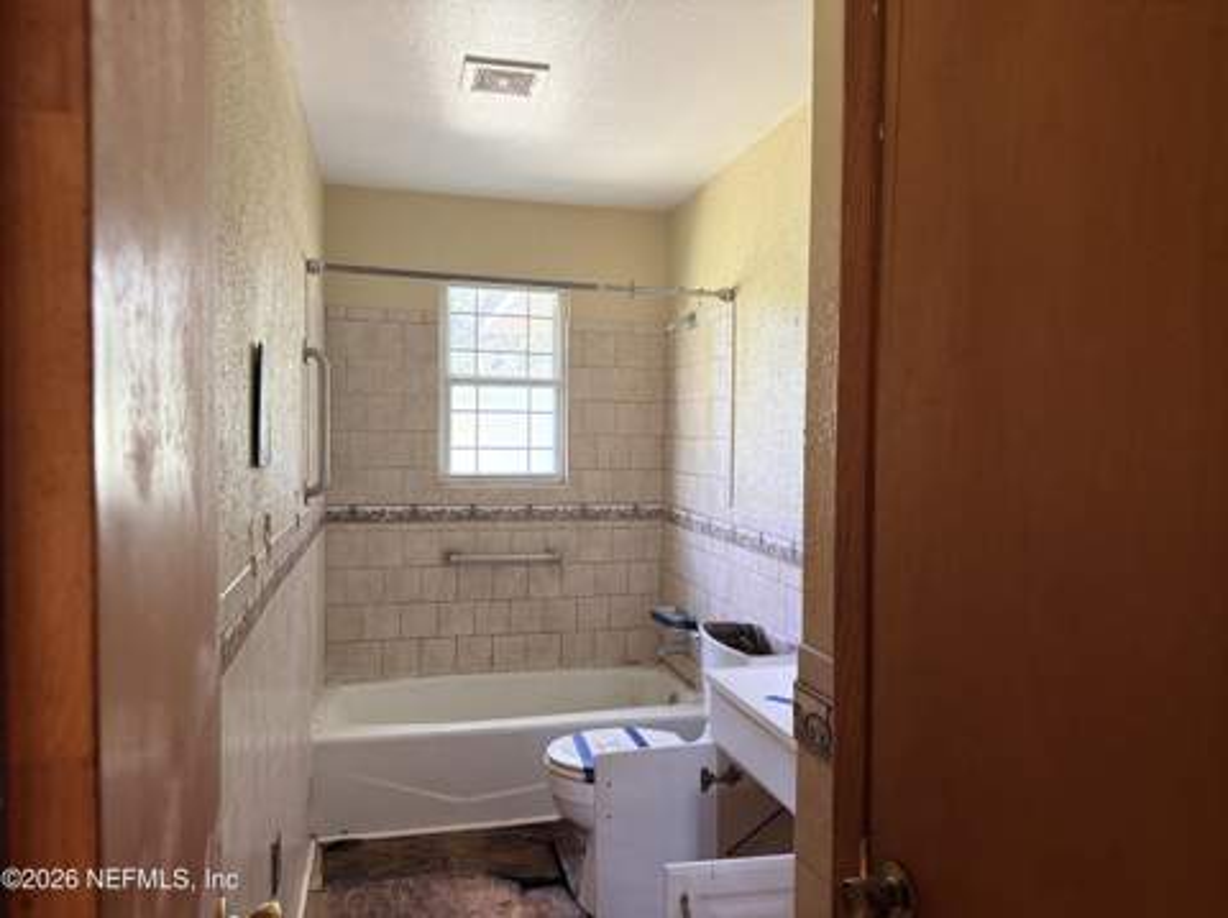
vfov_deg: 56.7
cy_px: 459
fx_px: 851
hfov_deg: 71.7
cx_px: 614
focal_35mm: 24
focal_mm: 6.76
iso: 200
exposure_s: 1/60
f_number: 1.78
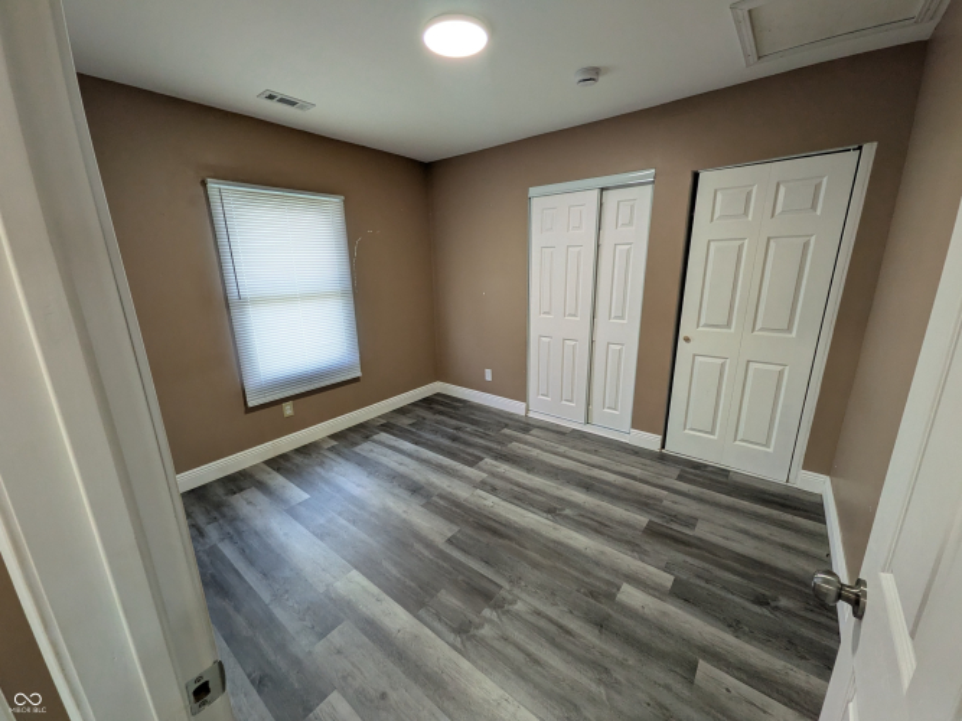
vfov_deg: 85.7
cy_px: 360
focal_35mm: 14
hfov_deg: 102.1
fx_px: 389
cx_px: 481
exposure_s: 1/60
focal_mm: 1.85
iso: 81
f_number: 2.2
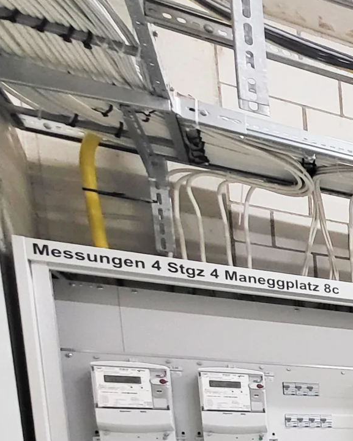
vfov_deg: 34.0
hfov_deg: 17.5
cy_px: 516
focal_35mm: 45
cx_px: 762
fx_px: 588
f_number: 2.2
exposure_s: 1/50
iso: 125
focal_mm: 1.74
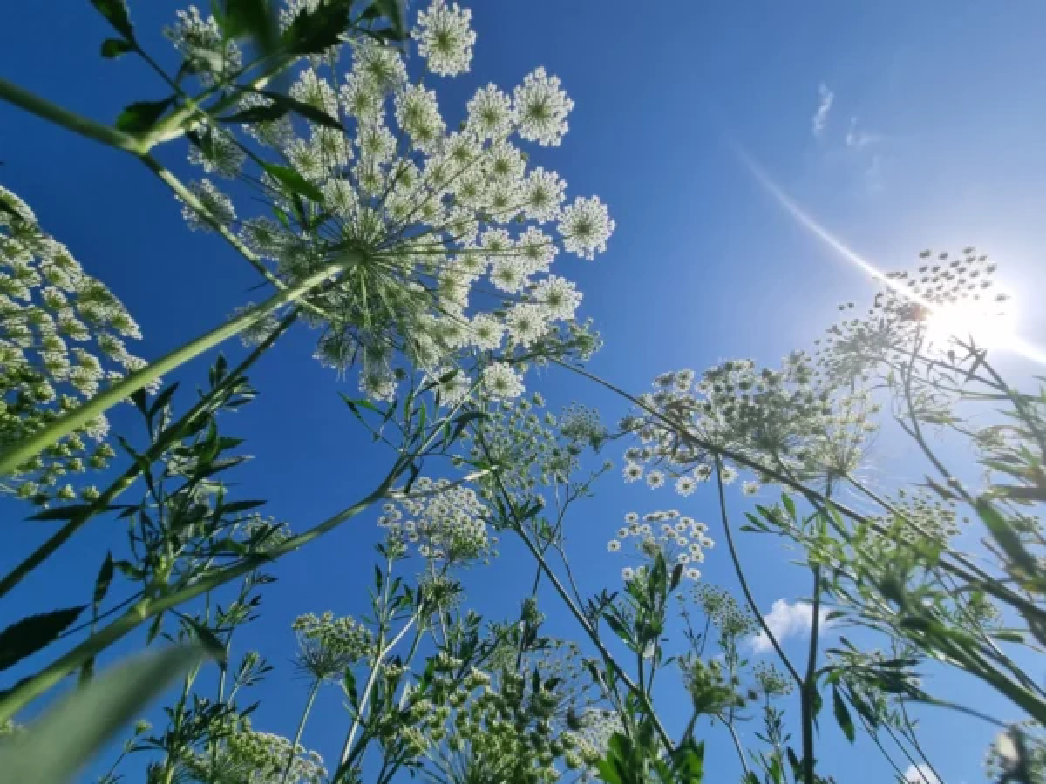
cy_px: 392
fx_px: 393
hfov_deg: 106.2
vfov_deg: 89.9
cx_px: 523
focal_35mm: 13
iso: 50
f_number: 2.2
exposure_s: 1/3552
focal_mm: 2.2
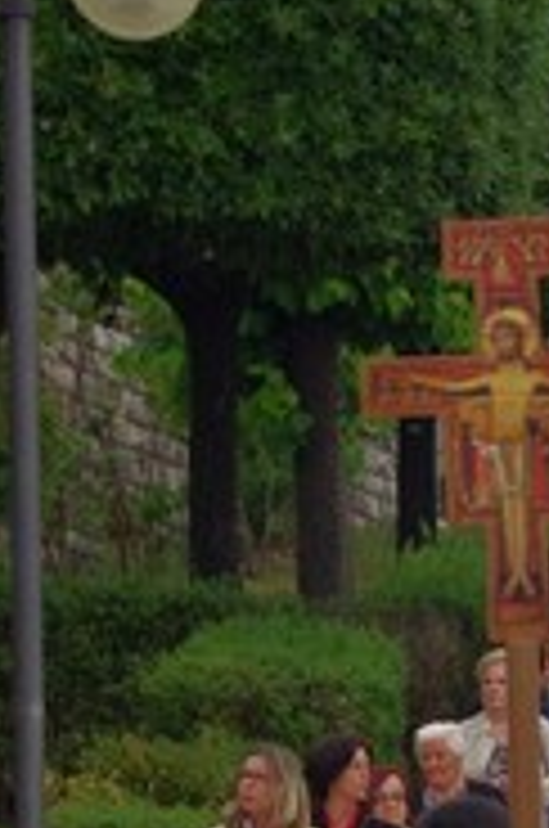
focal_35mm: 447
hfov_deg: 3.1
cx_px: 878
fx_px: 10264
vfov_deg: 4.6
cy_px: 1058
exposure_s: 1/160
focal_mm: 73
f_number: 6.3
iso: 800
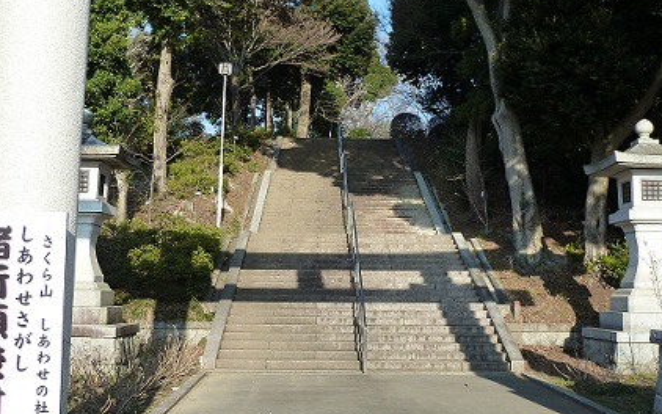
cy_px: 218
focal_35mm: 45
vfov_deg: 28.6
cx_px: 348
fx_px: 812
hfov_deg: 44.3
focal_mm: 5.7
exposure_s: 1/320
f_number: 4
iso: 125
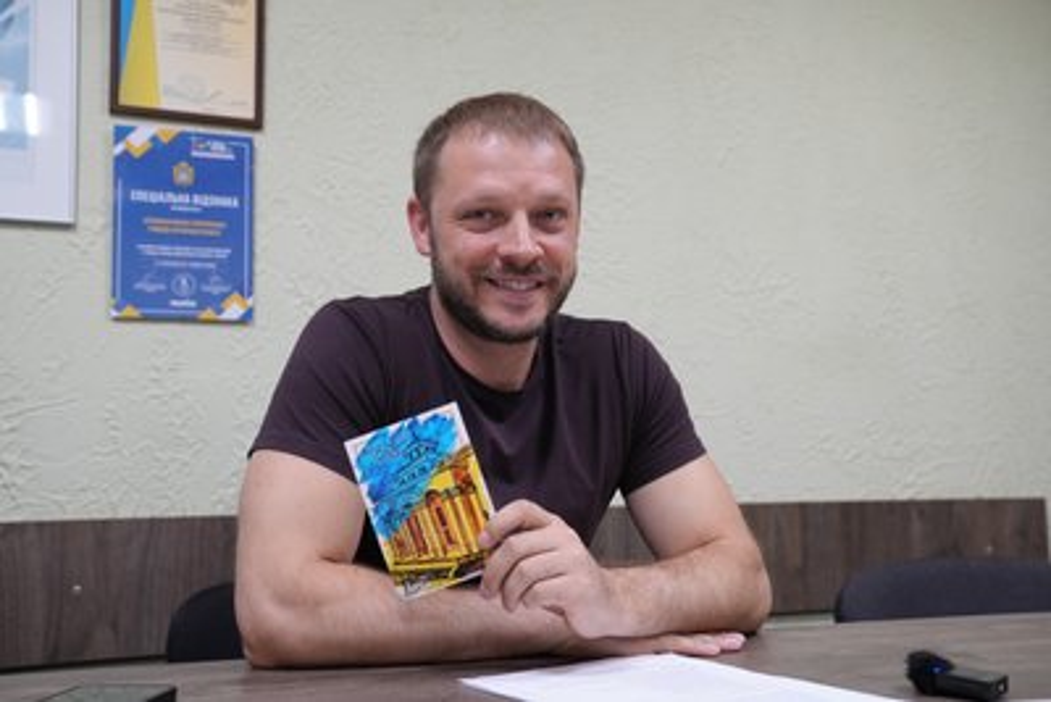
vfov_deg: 36.0
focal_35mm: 37
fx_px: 1081
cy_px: 351
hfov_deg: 51.9
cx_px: 526
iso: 1250
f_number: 4
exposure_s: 1/160
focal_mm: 37
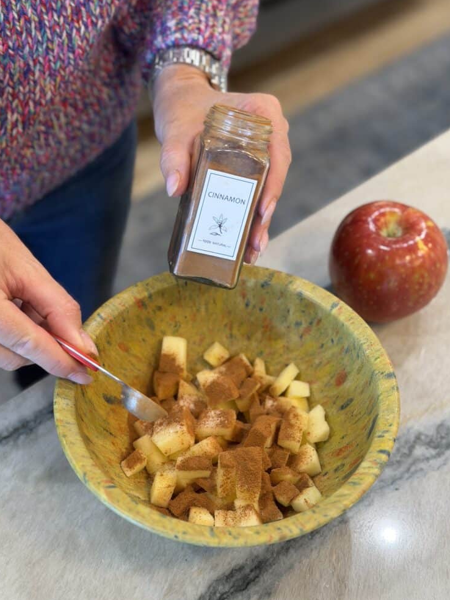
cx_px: 222
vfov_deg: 38.2
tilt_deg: -48.2
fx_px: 867
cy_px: 305
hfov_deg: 29.1
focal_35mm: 50
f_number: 1.78
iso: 125
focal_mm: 6.76
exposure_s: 1/60
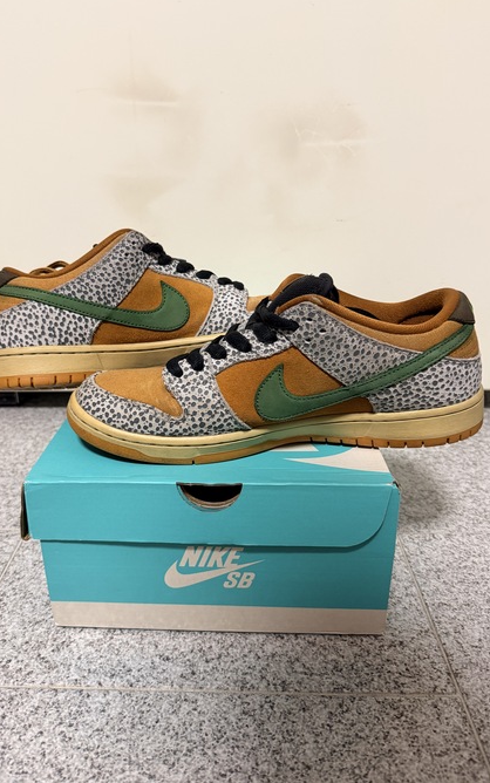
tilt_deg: -22.1
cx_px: 211
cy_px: 384
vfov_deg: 70.4
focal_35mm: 26
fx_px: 555
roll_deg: +0.5
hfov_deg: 47.5
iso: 250
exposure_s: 1/47
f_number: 1.78
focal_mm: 6.76
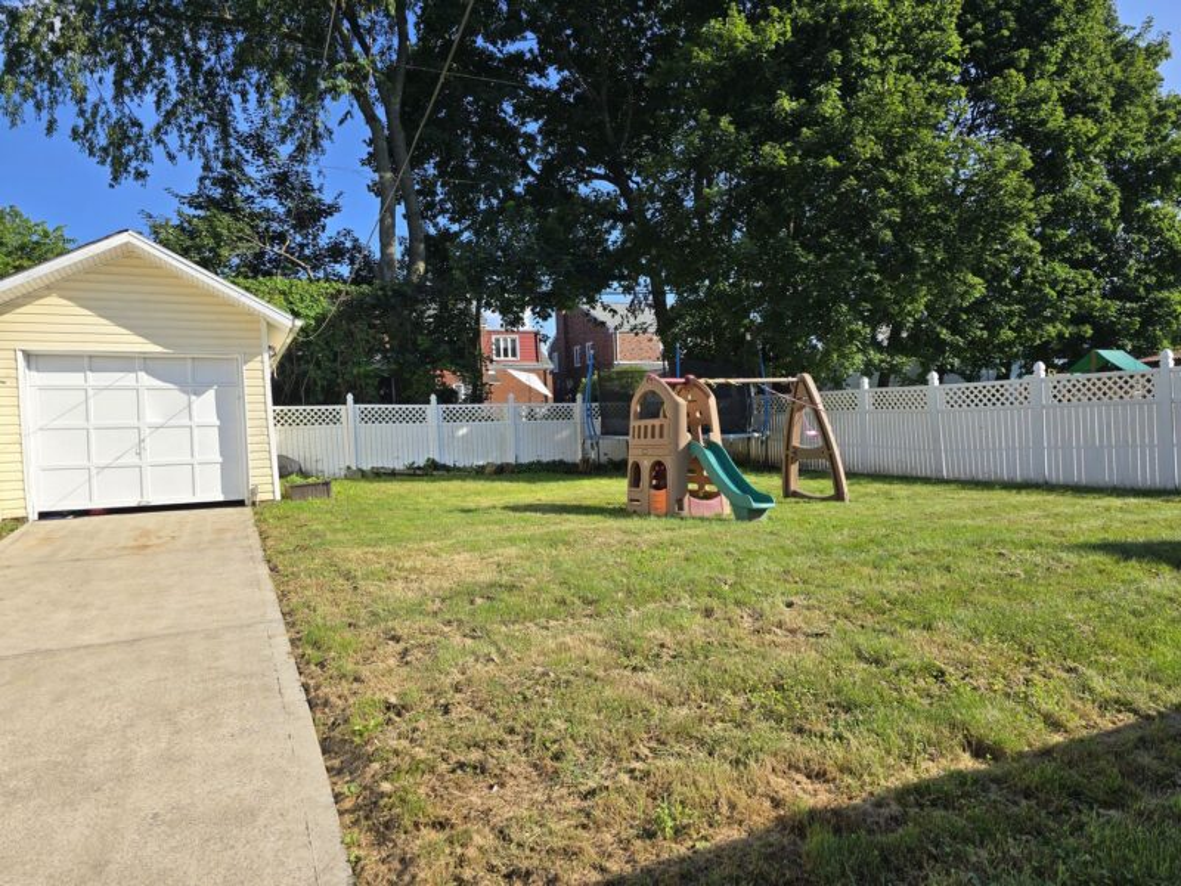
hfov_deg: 73.9
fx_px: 785
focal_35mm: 23
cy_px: 443
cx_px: 590
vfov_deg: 58.9
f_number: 1.7
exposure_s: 1/654
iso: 12
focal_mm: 6.3
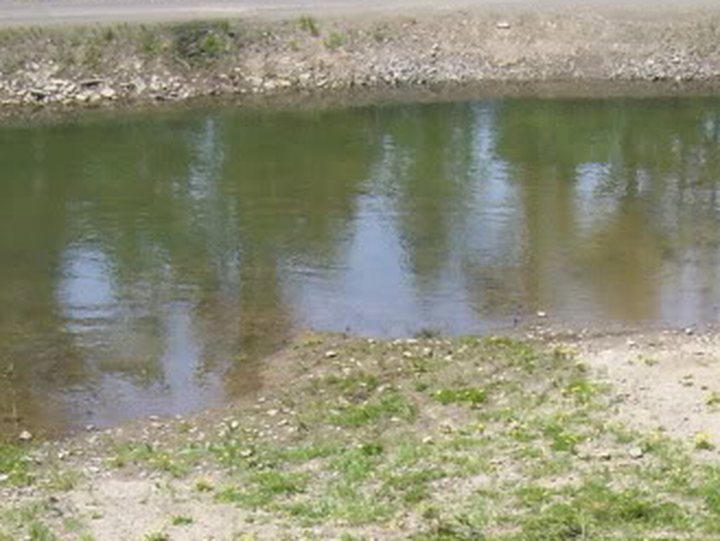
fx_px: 2393
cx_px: 381
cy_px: 740
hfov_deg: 17.1
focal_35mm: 115
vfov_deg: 12.4
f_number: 4.8
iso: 80
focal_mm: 6
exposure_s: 1/350
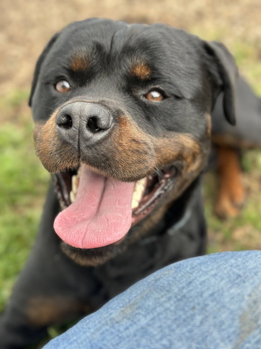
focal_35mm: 48
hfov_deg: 30.3
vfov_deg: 39.7
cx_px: 130
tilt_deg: -43.5
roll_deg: +15.4
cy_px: 174
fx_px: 483
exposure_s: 1/471
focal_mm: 6.86
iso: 80
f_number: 1.78
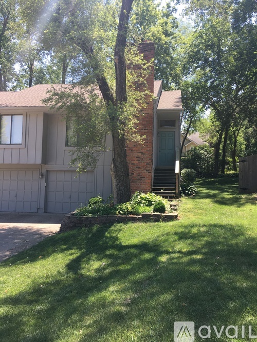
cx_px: 128
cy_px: 171
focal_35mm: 29
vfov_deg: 61.7
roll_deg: -2.2
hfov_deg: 48.2
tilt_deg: +5.4
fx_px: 287
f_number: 2.2
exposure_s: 1/503
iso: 25
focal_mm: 4.15
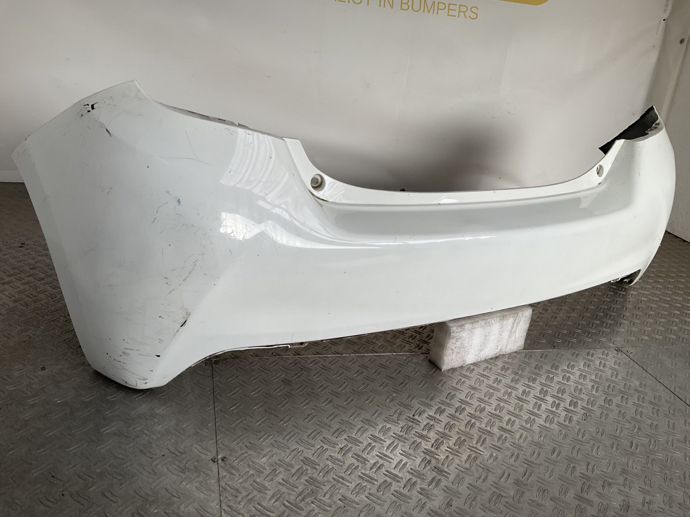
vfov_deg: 48.2
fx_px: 578
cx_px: 345
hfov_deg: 61.7
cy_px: 258
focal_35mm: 29
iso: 16
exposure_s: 1/228
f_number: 1.8
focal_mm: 3
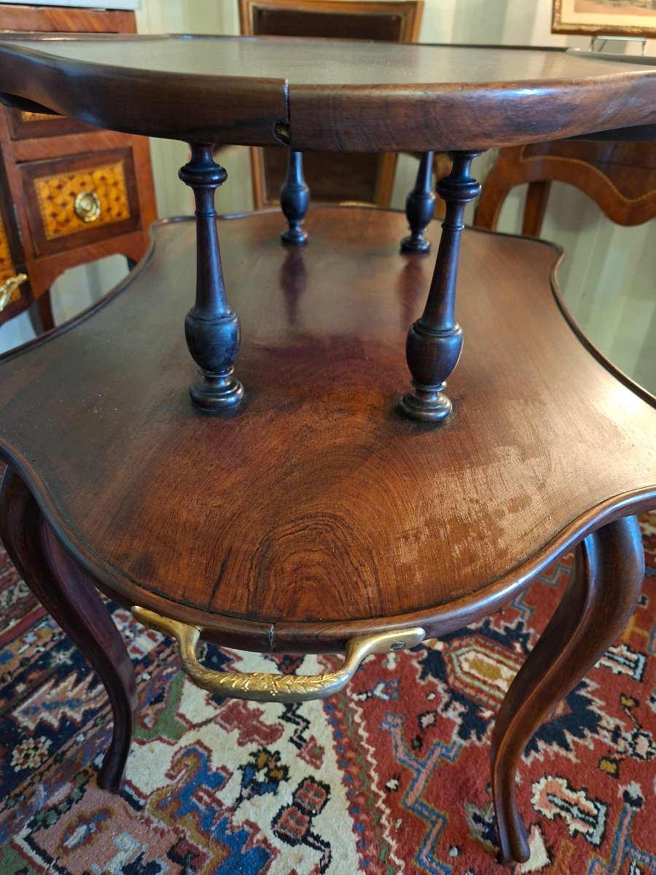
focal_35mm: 23
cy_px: 438
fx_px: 581
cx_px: 328
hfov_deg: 58.9
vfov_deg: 73.9
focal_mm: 5.54
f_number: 1.8
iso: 400
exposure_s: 1/33
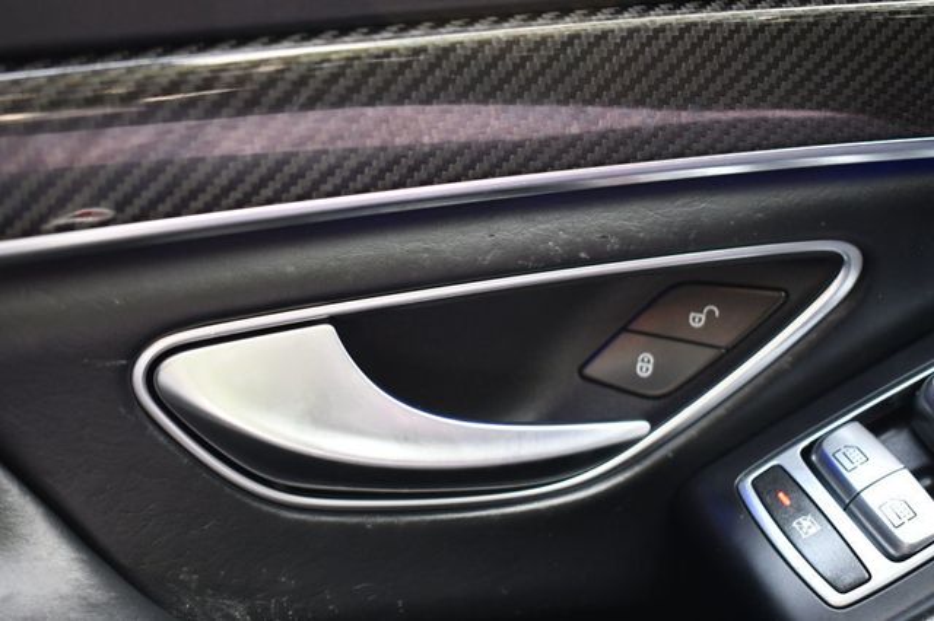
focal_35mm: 52
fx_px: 1348
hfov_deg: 38.2
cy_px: 310
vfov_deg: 26.0
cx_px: 467
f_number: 4.5
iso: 1100
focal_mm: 35
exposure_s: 1/125
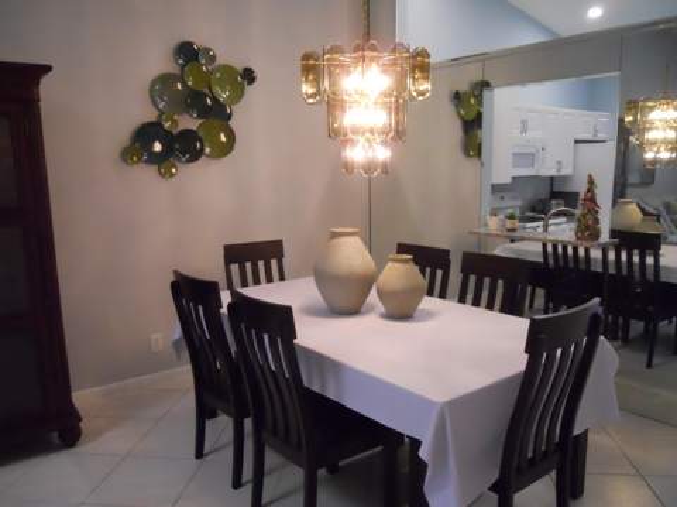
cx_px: 338
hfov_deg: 63.5
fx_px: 547
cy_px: 254
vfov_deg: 49.7
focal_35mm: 28
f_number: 2.7
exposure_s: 1/100
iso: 800
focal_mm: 5
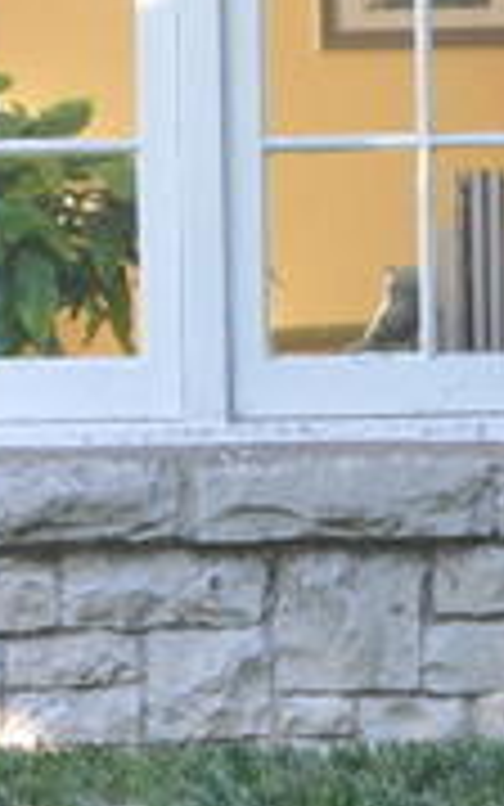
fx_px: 6280
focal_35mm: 286
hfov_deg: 4.6
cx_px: 364
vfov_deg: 7.3
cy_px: 311
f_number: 5.6
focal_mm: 42
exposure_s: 1/125
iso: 400
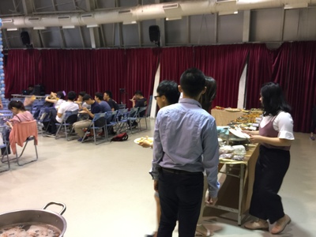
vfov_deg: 48.2
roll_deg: -2.3
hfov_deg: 61.7
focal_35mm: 29
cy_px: 118
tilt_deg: -7.9
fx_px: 265
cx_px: 158
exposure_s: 1/15
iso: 50
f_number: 2.2
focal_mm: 4.15
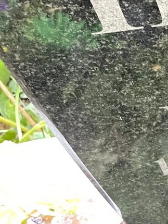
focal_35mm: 87
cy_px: 65
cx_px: 346
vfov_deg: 22.3
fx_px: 562
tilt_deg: -50.4
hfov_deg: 14.0
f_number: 1.6
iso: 500
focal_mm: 4.2
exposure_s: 1/48
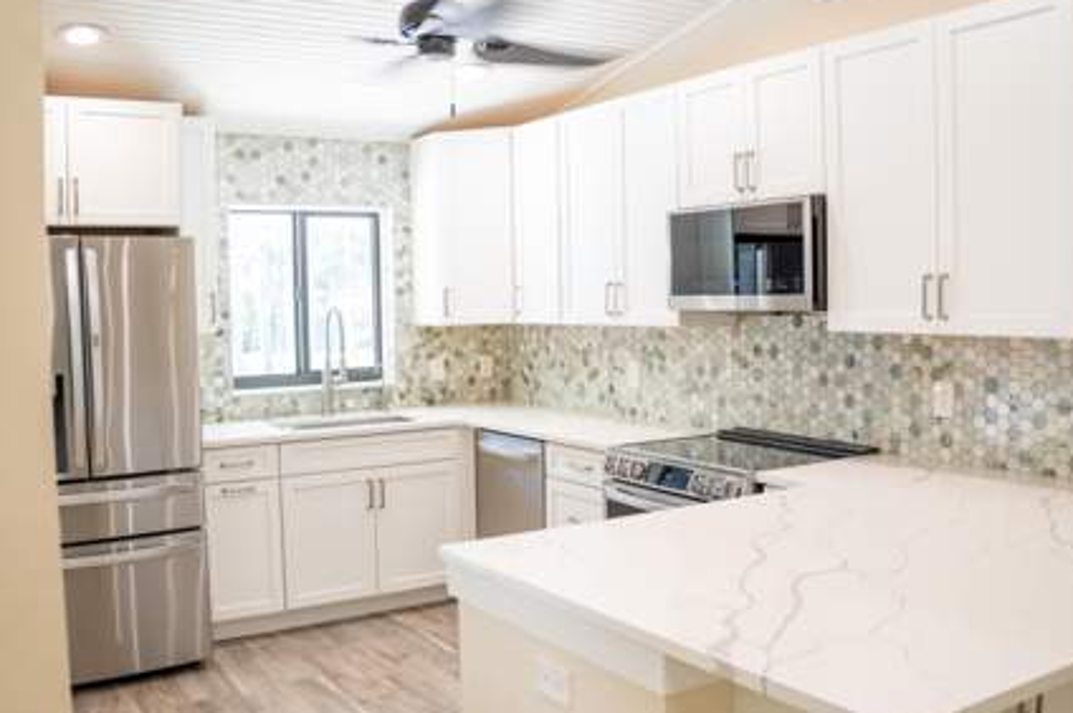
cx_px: 524
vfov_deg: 38.8
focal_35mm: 34
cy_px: 367
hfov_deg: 55.8
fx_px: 1013
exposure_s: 1/20
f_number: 2.8
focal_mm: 20
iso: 100
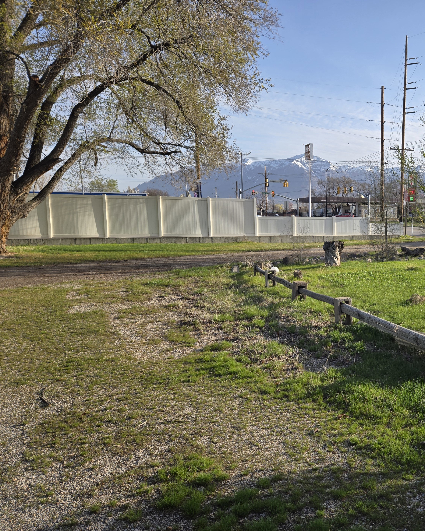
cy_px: 275
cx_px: 364
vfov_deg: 55.6
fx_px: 503
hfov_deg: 42.8
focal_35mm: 32
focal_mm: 5.4
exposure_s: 1/1129
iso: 25
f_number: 1.8
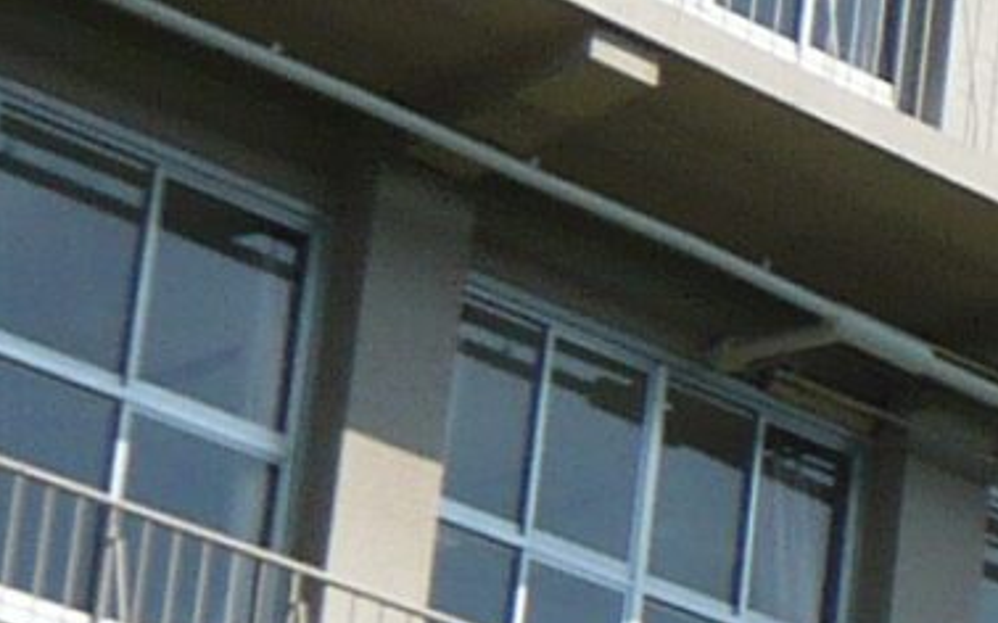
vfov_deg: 6.4
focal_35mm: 201
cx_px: 3076
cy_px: 1204
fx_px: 5465
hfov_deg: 8.6
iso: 100
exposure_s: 1/200
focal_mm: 4.6
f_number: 8
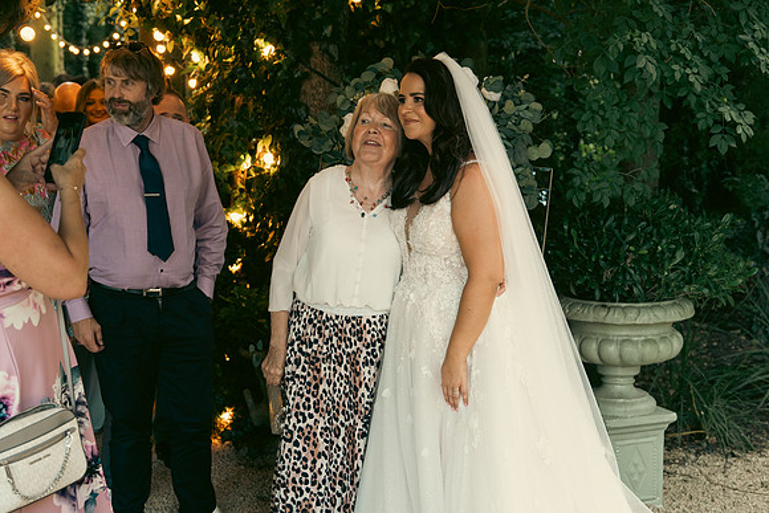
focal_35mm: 60
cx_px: 384
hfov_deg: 33.4
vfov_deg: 22.6
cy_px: 256
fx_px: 1282
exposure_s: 1/200
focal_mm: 40
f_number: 3.5
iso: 500
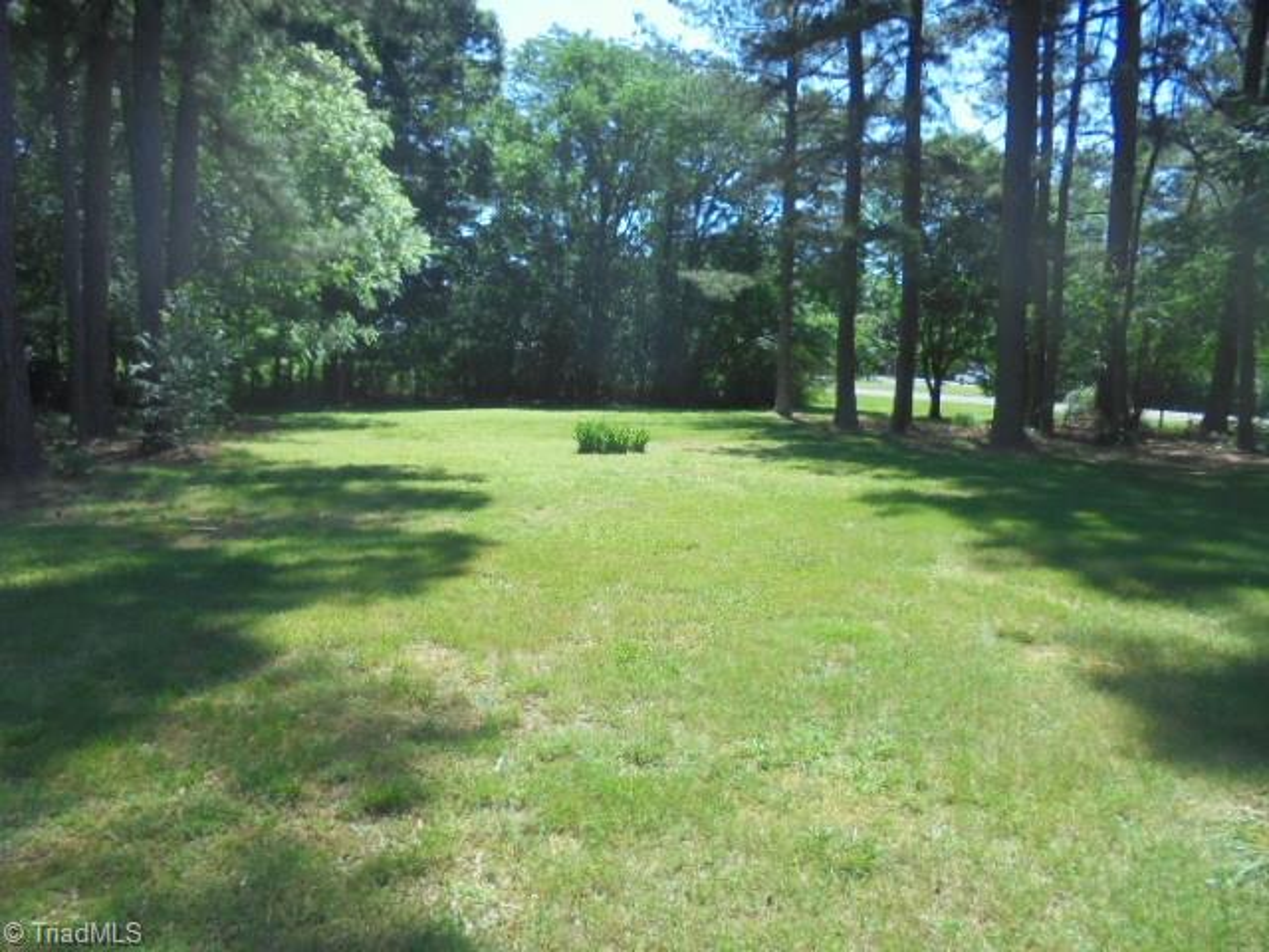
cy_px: 476
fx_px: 953
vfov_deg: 53.1
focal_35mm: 26
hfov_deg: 67.3
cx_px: 634
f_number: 3.5
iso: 100
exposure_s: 1/320
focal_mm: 4.6
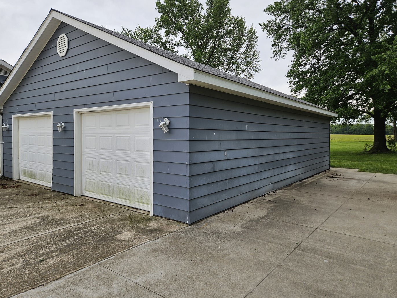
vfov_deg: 56.8
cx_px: 194
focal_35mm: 24
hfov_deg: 71.6
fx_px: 275
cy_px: 144
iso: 25
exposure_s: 1/805
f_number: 1.8
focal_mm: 5.4
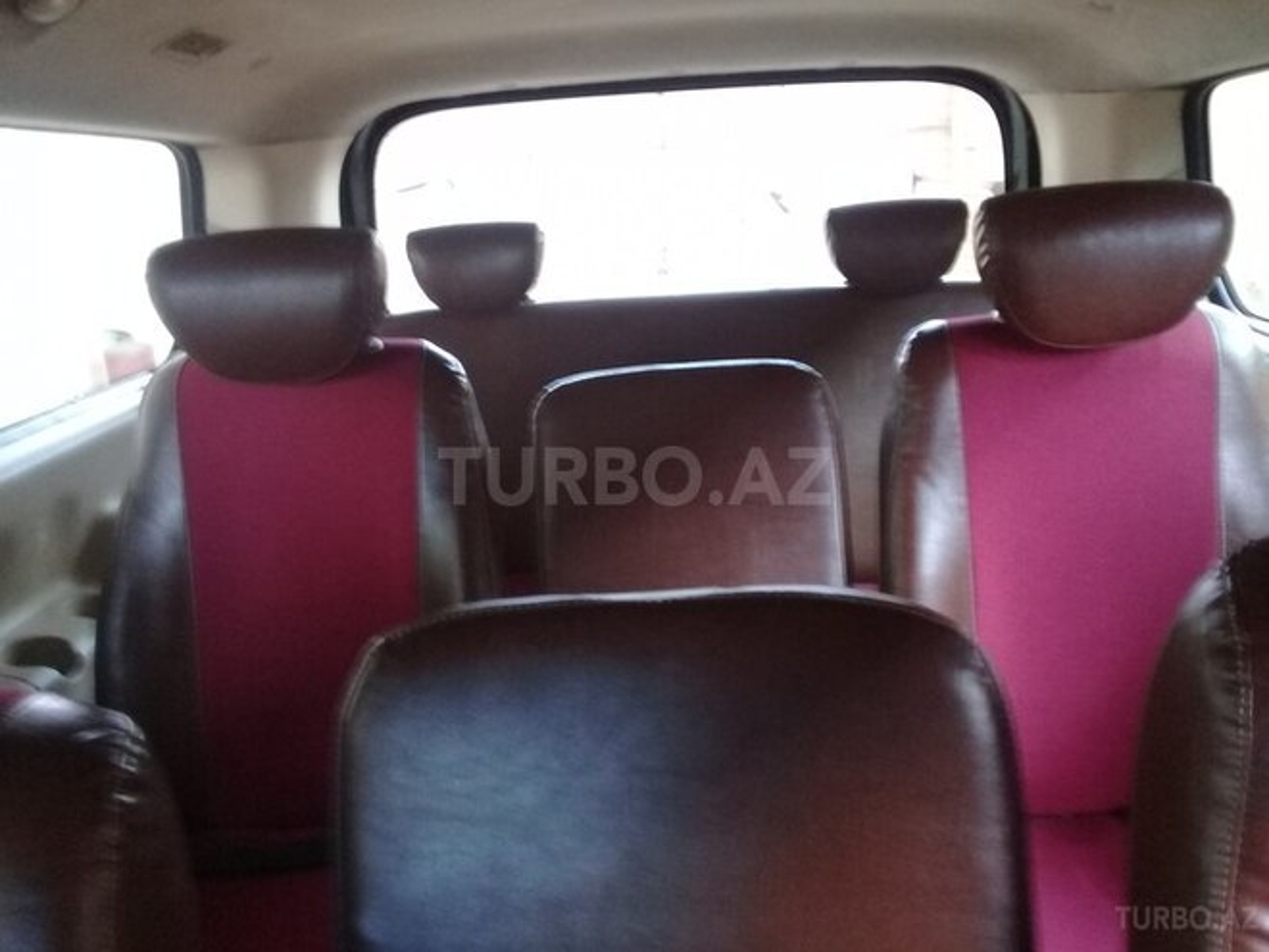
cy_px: 476
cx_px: 634
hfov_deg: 58.4
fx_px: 1136
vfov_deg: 45.4
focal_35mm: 31
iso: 250
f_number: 2.2
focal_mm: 3.3
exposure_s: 1/17
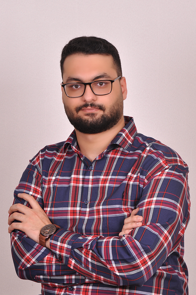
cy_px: 148
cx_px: 98
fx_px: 761
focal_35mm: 93
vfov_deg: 21.9
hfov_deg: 14.7
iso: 200
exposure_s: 1/125
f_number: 16
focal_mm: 62
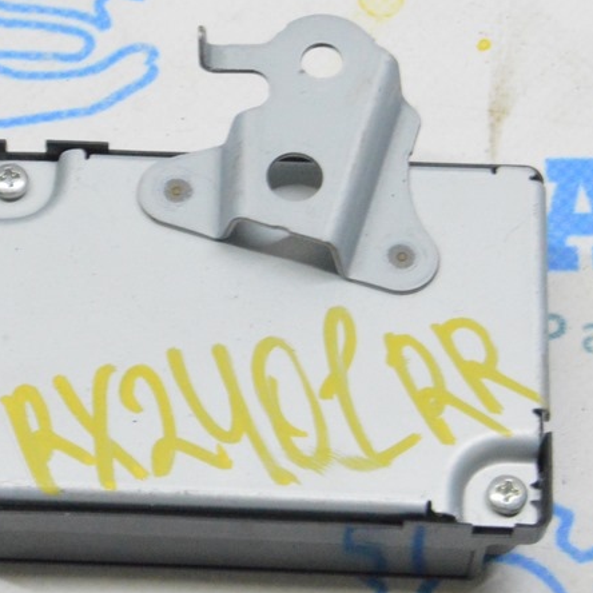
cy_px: 218
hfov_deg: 11.9
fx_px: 2849
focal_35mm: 147
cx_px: 186
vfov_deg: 11.9
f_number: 20
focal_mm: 50
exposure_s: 1/20
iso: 6400
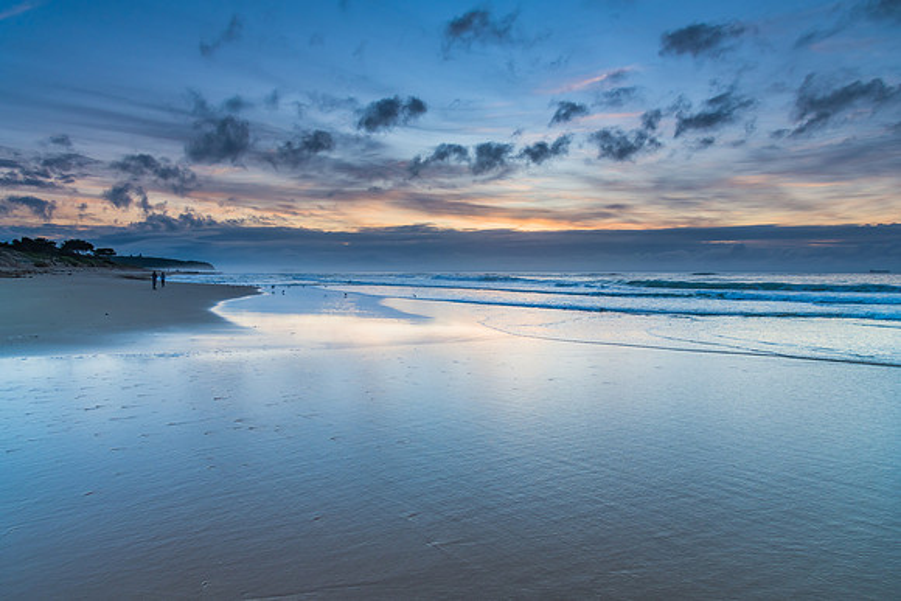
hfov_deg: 72.0
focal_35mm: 25
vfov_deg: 51.7
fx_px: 620
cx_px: 450
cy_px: 300
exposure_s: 1/30
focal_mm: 24
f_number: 6.3
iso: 250
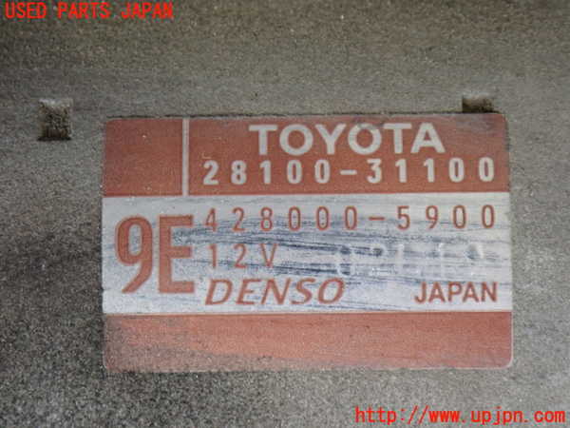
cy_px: 214
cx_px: 285
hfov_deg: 19.6
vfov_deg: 14.8
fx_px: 1647
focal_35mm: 100
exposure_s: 1/60
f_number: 4.9
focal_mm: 18
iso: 800
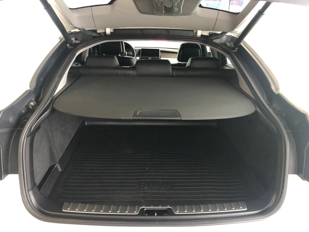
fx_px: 250
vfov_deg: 49.7
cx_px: 154
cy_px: 116
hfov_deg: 63.4
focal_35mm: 28
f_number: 1.8
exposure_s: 1/13
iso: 100
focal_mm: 3.99
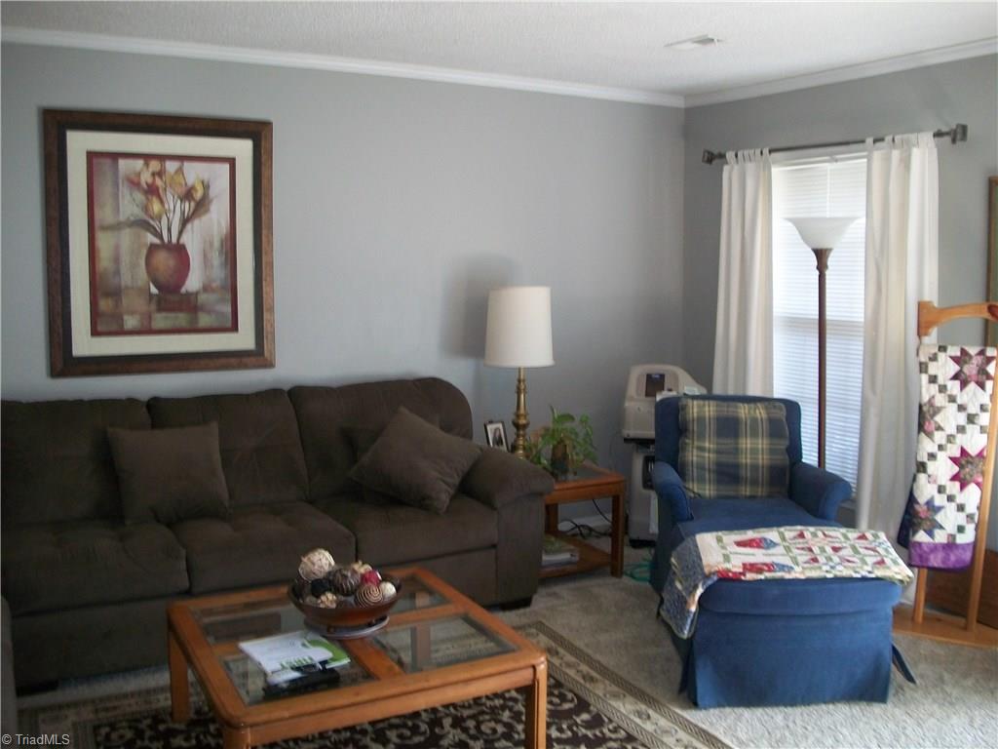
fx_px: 923
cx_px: 499
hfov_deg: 56.8
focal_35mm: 32
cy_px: 374
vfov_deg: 44.2
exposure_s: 1/30
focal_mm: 5.7
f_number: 2.9
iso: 160
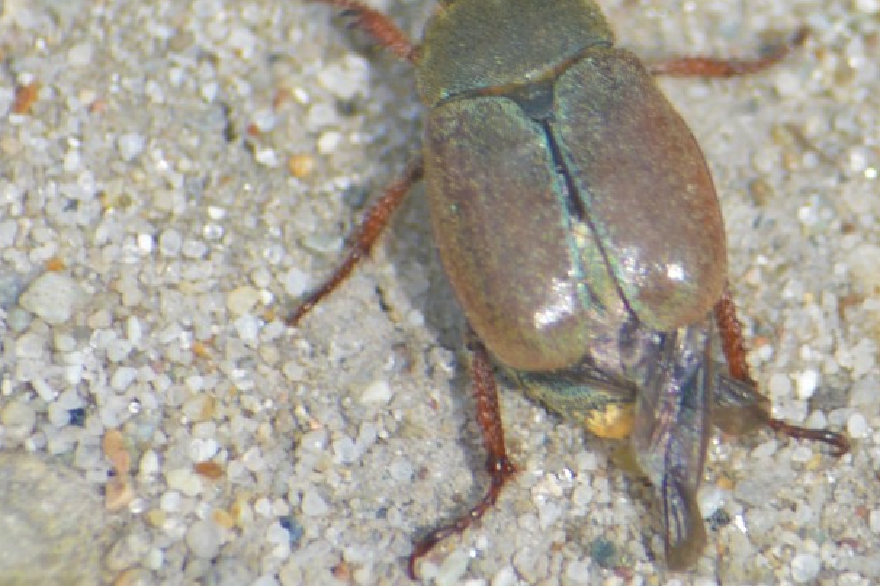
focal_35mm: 713
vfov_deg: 1.9
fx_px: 17428
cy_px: 200
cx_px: 635
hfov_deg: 2.9
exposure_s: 1/125
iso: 110
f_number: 8
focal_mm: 300
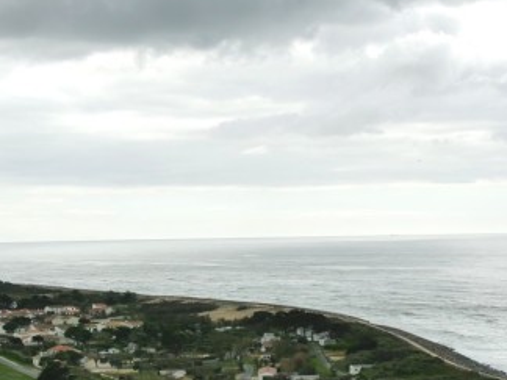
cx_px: 93
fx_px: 1391
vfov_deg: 15.5
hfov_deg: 20.4
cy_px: 243
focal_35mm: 95
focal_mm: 25
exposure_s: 1/80
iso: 100
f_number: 5.6
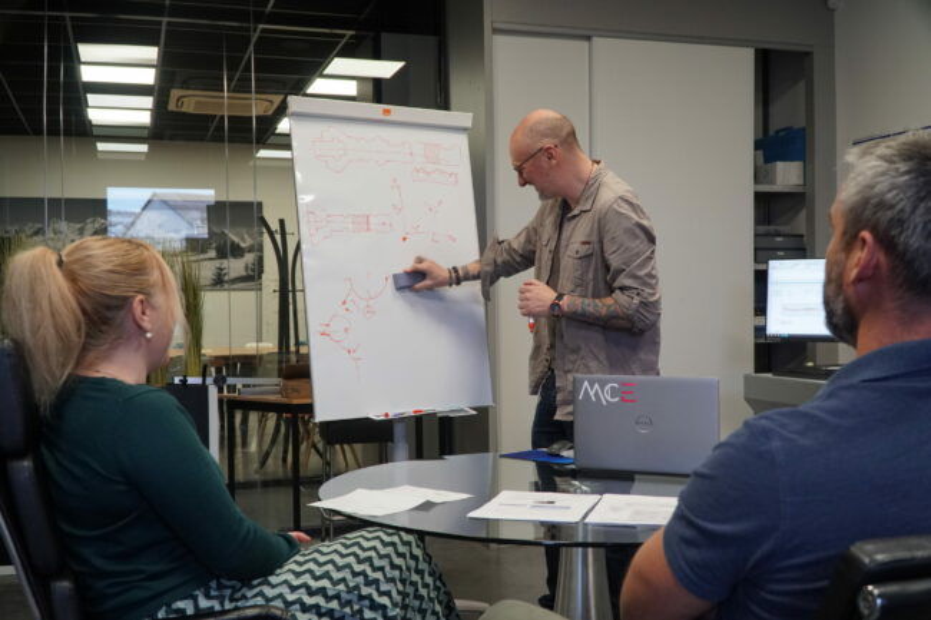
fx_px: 892
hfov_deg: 55.1
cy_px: 310
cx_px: 466
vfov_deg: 38.3
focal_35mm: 34
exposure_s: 1/160
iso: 1250
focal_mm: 23
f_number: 4
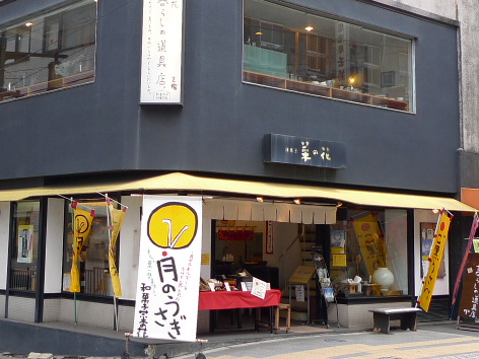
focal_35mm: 57
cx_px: 177
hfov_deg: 33.6
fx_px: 789
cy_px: 146
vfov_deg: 25.6
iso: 80
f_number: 2
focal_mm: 5.1
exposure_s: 1/250
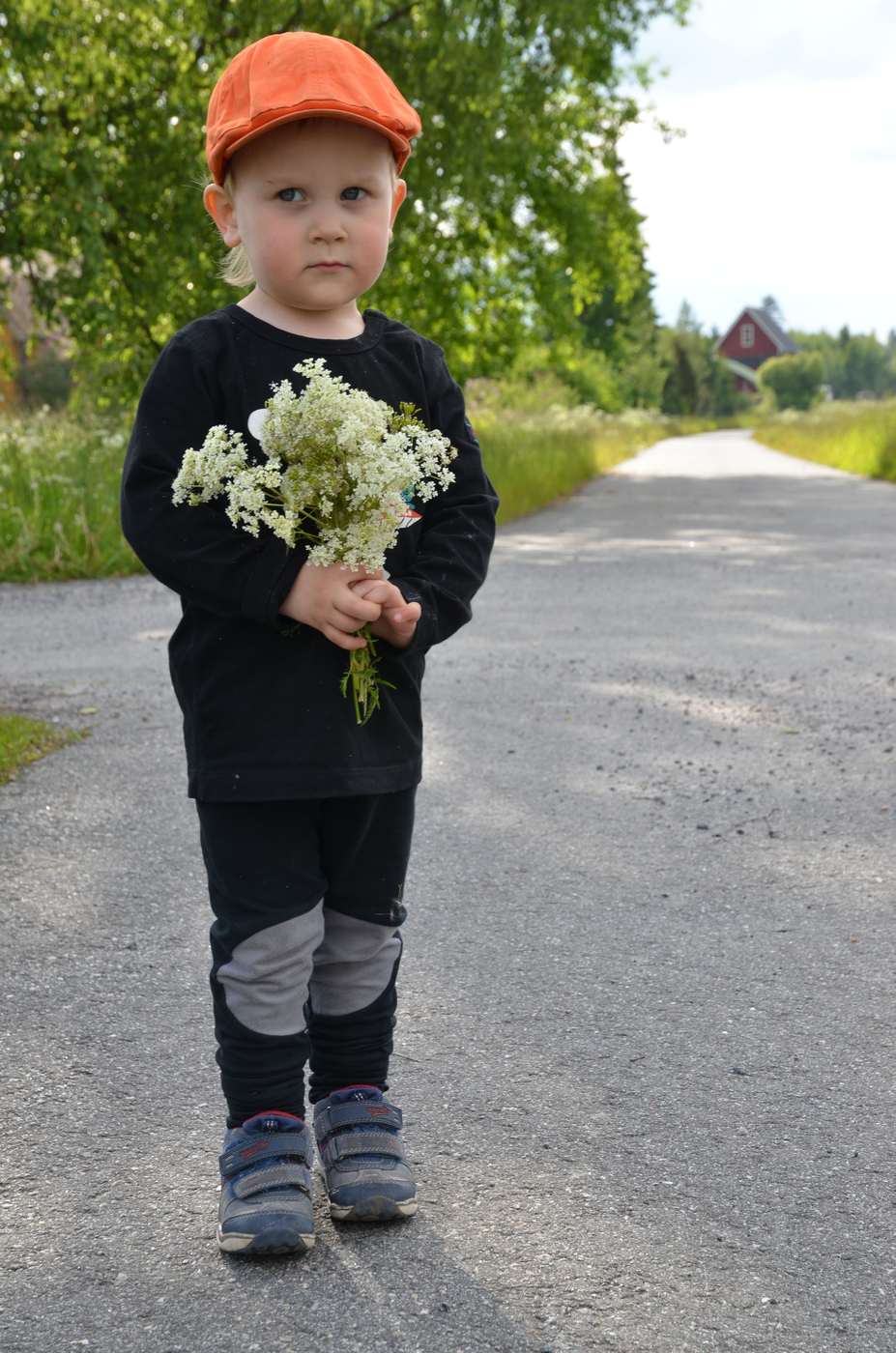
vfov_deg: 35.1
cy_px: 676
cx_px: 448
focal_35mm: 57
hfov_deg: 23.7
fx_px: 2138
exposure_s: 1/250
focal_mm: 38
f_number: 8
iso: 200
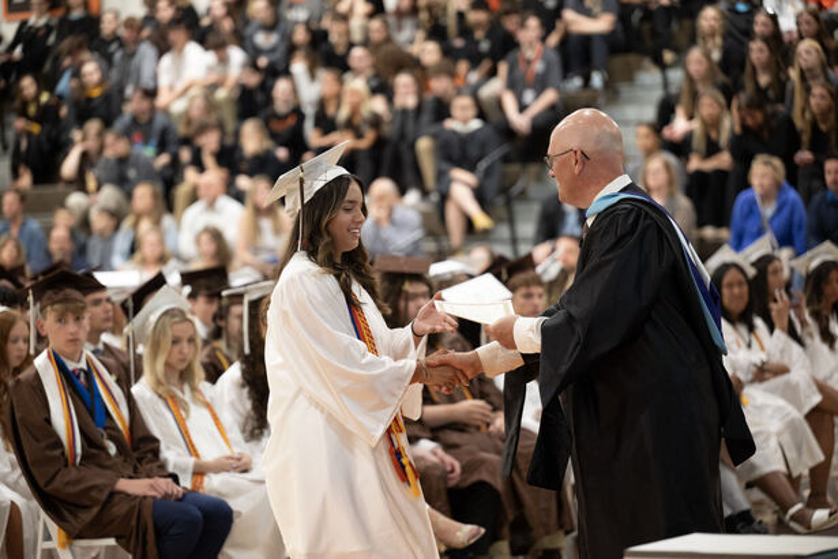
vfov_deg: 11.4
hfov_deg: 17.1
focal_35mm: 120
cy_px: 280
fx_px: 2793
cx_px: 419
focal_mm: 120
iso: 1600
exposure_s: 1/100
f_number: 2.8
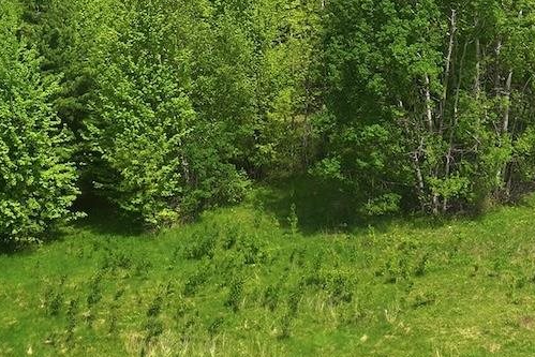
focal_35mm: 100
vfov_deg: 13.5
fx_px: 1486
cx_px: -46
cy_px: 6
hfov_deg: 19.6
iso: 100
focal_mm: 12.3
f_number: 2.8
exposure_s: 1/2500
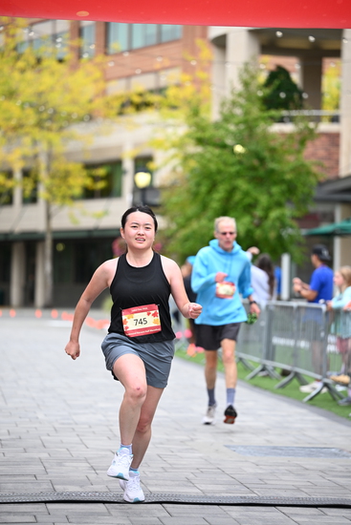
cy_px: 262
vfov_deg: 16.4
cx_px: 176
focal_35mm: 125
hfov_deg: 11.0
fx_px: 1827
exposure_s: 1/2000
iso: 640
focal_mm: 125
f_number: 2.8
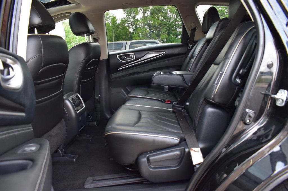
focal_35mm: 27
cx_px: 144
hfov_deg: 67.4
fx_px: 216
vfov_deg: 47.9
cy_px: 96
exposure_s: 1/25
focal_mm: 18
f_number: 7.1
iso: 400
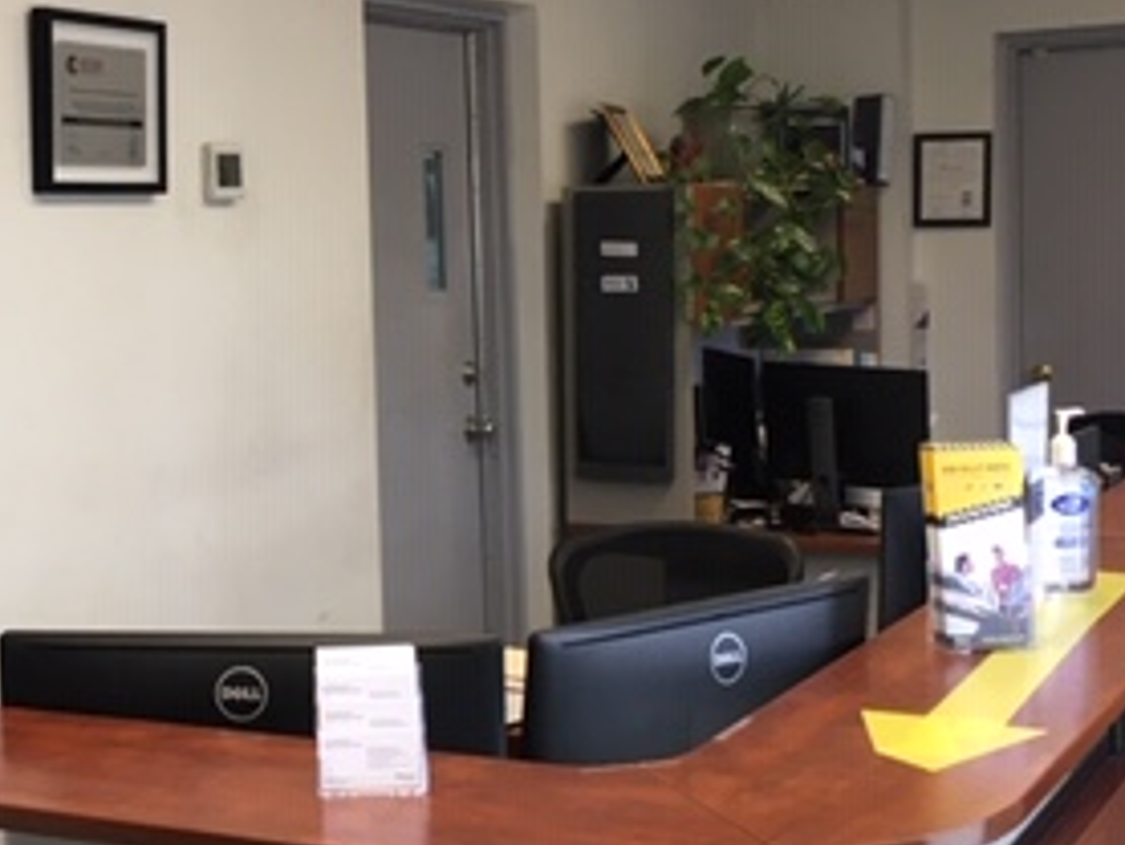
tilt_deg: -4.3
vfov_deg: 21.9
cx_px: 309
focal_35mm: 67
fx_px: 2178
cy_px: 366
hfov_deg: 28.6
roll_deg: +2.0
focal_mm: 4.15
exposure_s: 1/30
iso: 32
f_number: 2.2
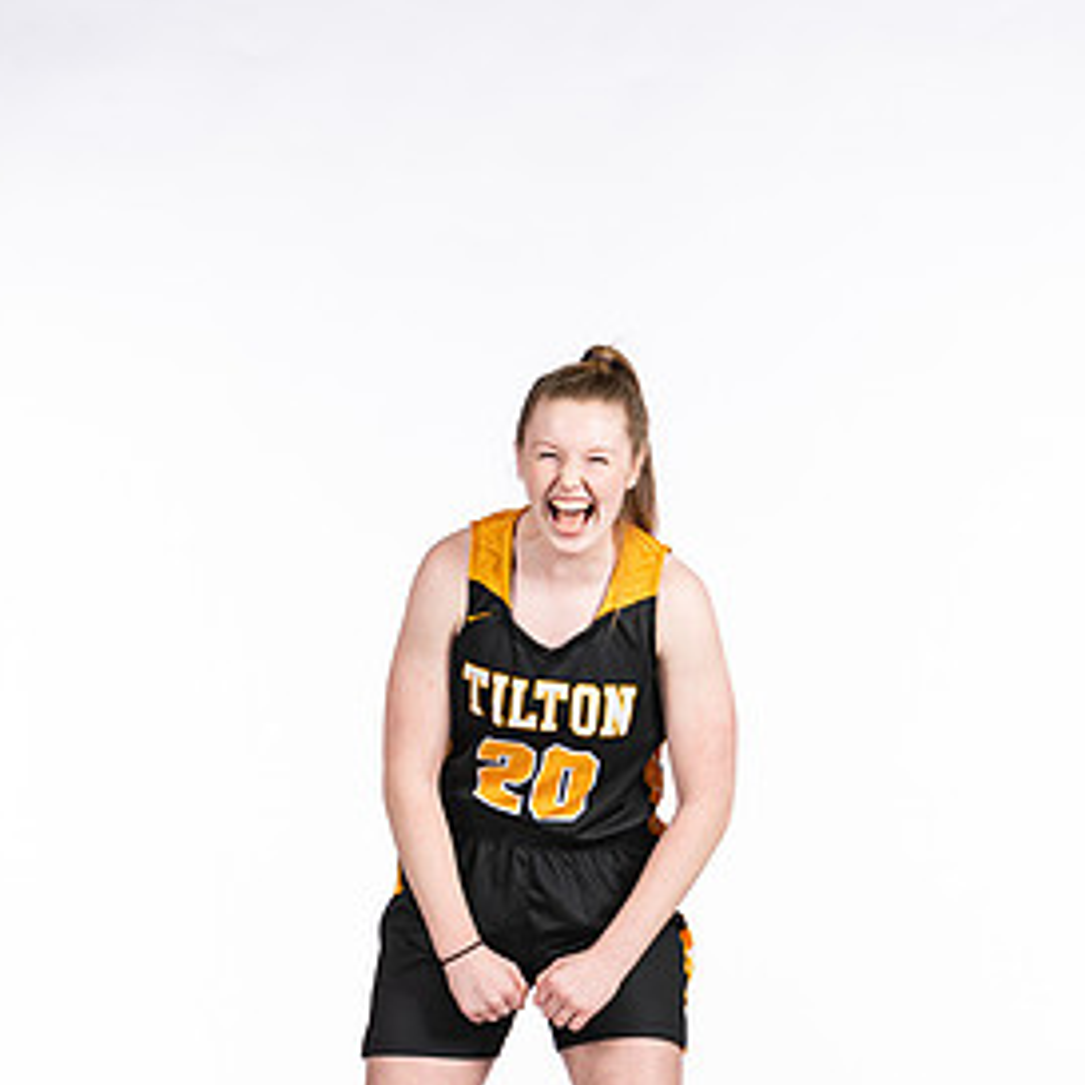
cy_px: 854
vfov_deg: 11.8
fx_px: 5213
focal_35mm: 147
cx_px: 568
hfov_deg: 11.9
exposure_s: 1/100
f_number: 5
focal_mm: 70
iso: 100
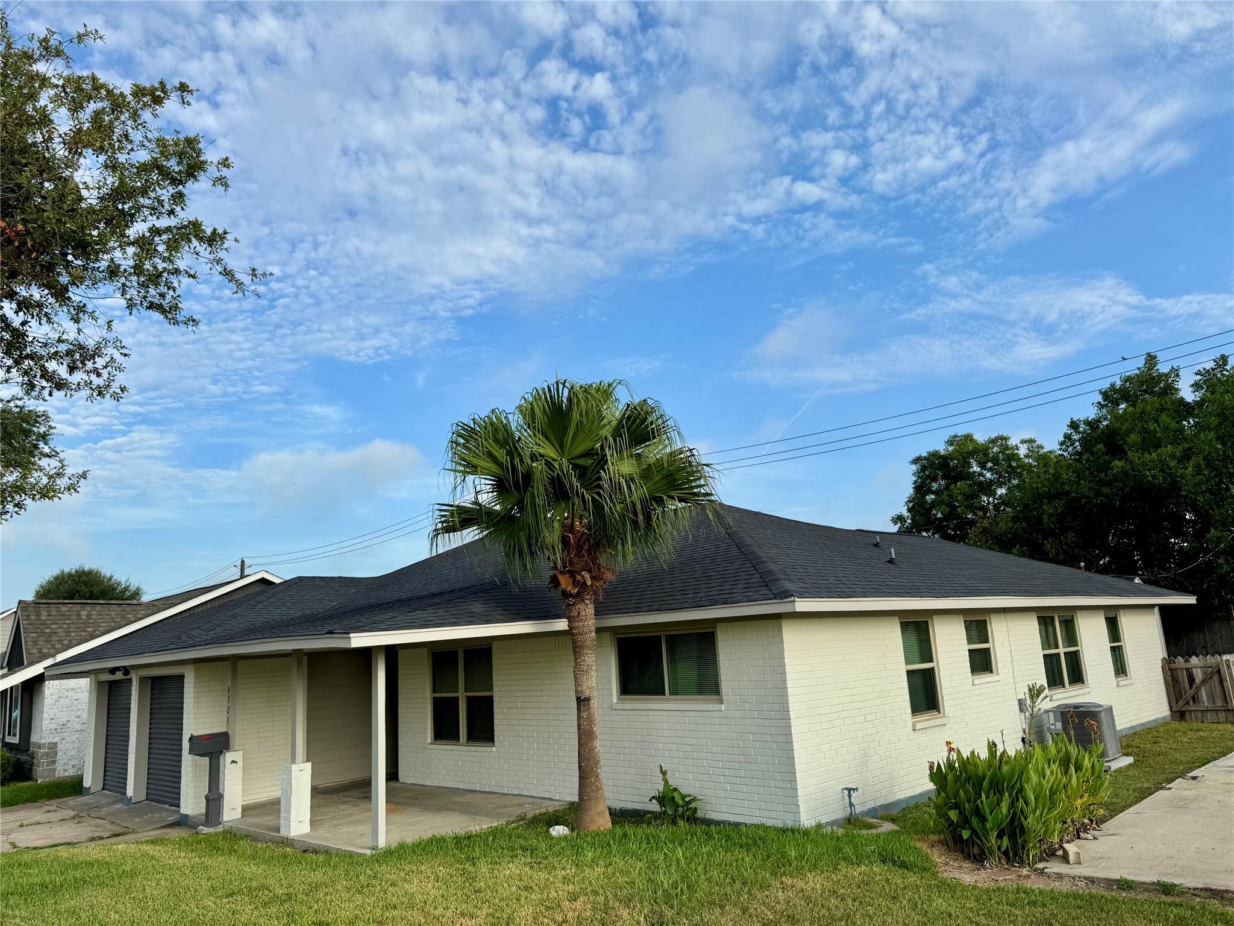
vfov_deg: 56.8
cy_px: 463
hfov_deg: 71.6
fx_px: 856
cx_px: 617
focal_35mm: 24
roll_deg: +4.3
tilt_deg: +11.9
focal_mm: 6.76
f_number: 1.78
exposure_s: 1/4310
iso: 80
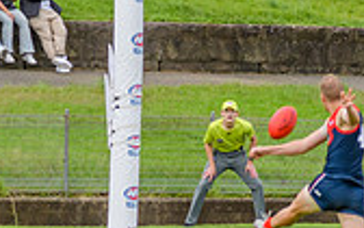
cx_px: 539
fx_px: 8006
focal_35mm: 807
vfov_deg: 1.6
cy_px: -8
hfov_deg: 2.6
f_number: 6.3
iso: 800
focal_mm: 180
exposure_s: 1/1600
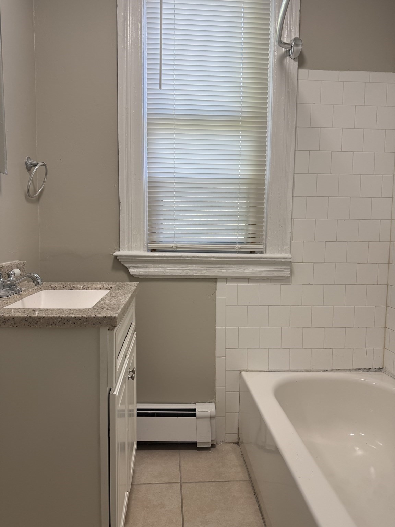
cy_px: 264
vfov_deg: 71.6
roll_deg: -0.4
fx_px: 365
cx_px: 198
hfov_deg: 56.8
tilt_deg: -4.8
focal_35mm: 24
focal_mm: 6.76
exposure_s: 1/120
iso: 125
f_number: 1.78
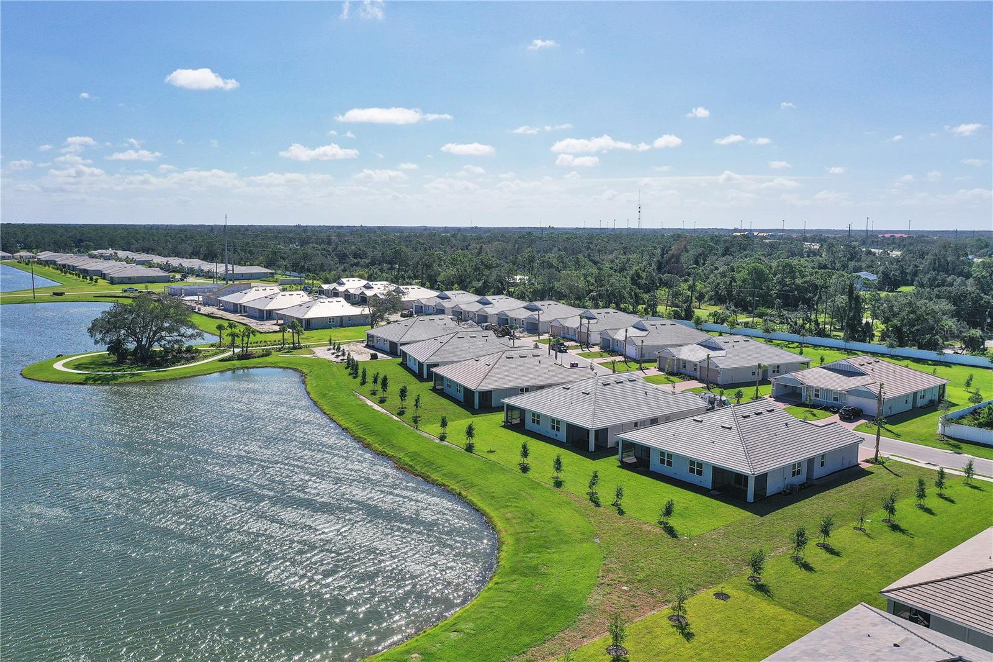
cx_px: 496
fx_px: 772
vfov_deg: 46.4
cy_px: 331
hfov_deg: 65.5
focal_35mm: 28
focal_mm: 10.26
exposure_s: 1/800
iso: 100
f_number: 6.3
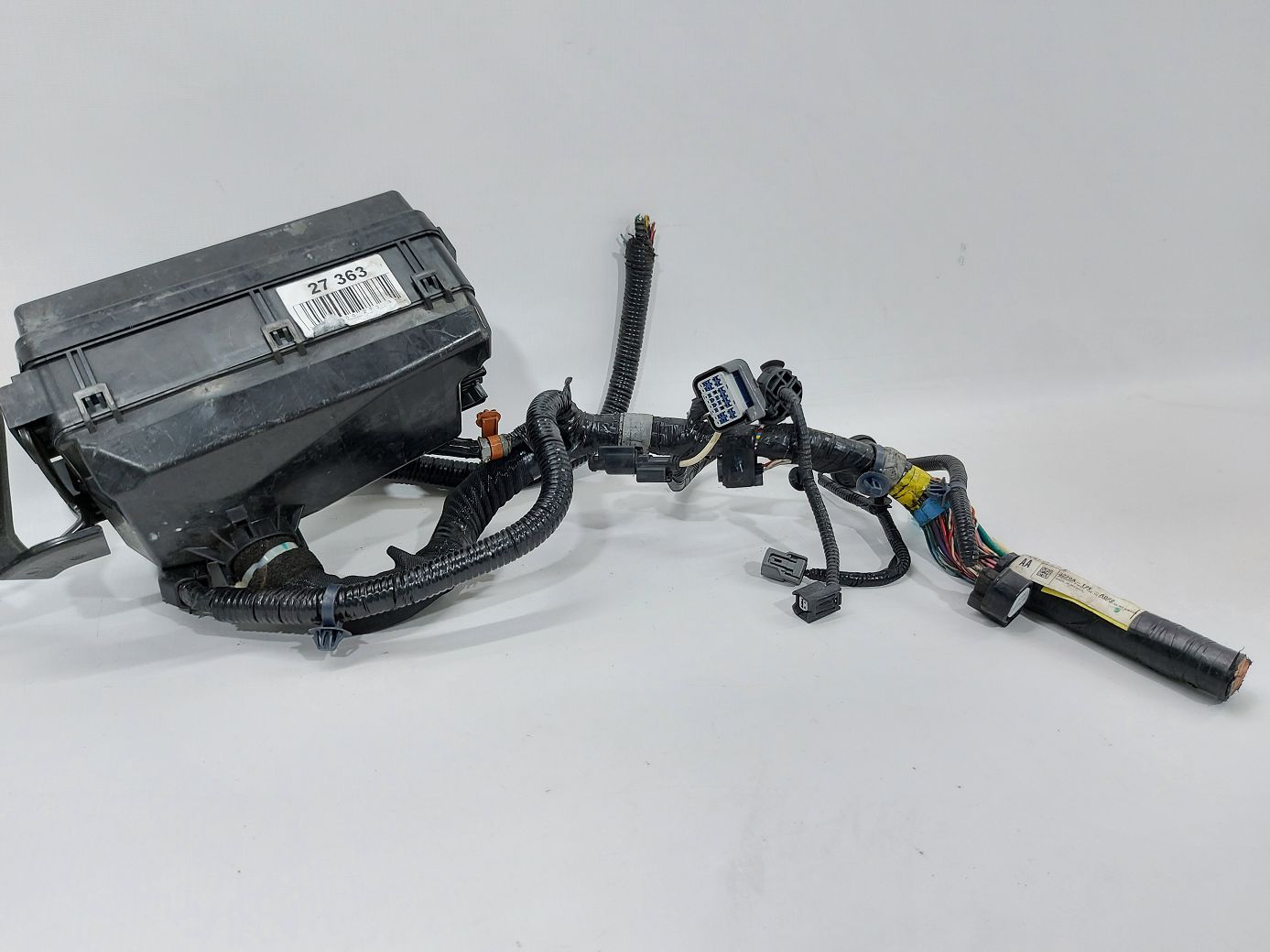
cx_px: 635
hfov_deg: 71.6
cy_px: 476
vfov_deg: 56.8
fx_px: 880
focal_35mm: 24
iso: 64
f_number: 1.8
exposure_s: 1/50
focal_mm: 5.23
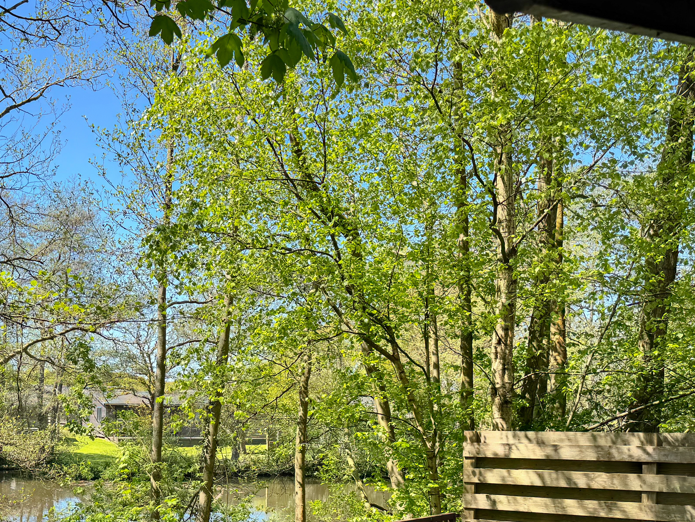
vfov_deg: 32.7
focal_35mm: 43
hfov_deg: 41.9
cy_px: 415
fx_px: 863
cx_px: 138
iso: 80
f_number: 1.78
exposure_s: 1/1261
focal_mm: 6.76
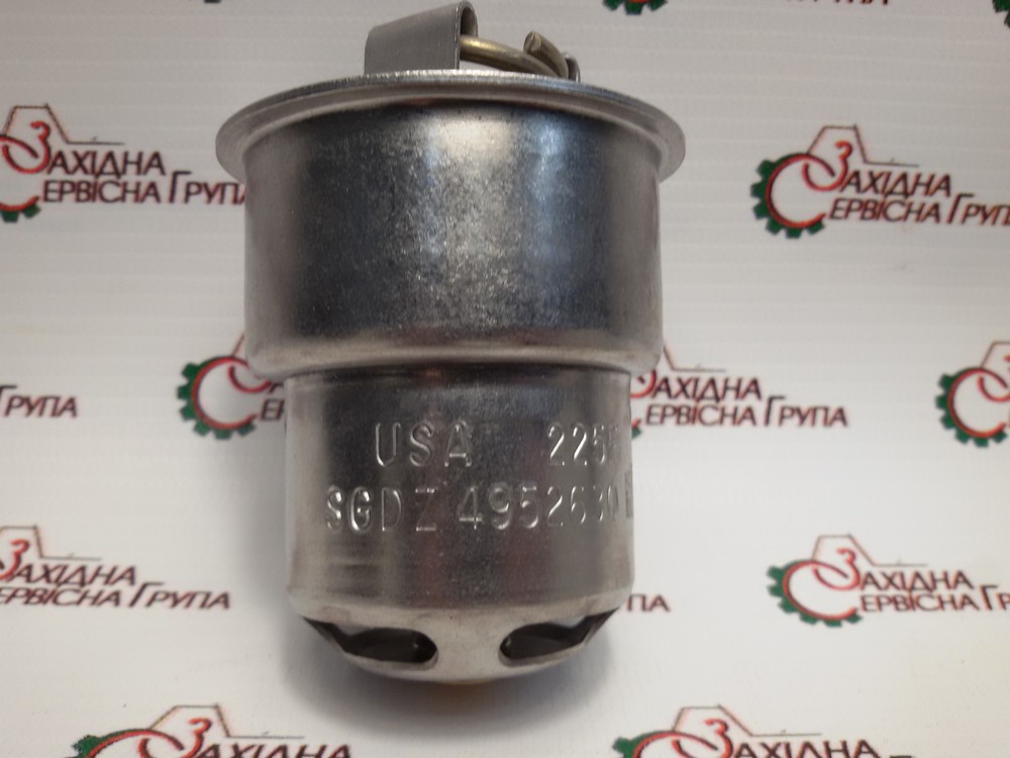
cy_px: 379
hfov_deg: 58.4
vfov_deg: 45.4
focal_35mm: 31
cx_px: 505
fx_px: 904
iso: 40
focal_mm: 2.93
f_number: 2.4
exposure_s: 1/50
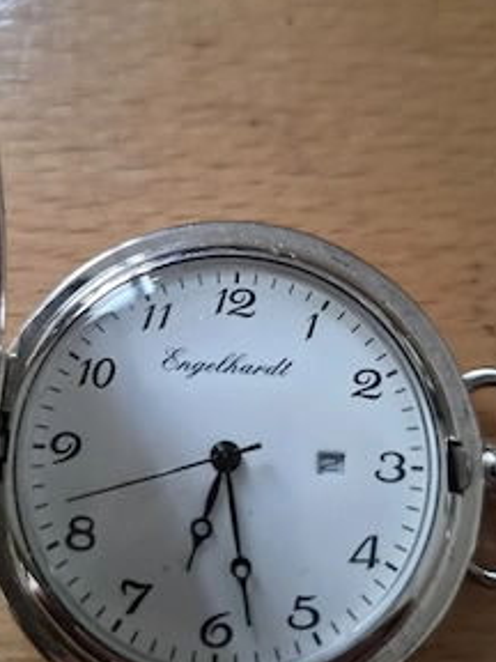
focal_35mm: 32
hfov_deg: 44.1
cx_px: 232
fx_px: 611
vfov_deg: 56.8
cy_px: 338
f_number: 1.8
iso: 1600
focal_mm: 5.4
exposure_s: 1/120
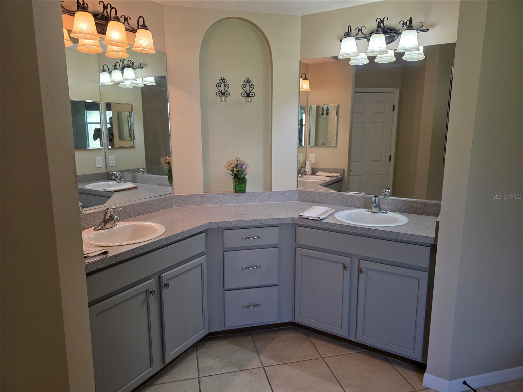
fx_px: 347
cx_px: 262
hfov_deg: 73.9
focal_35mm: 23
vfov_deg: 58.9
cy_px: 196
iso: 160
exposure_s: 1/120
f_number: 1.7
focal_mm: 6.3
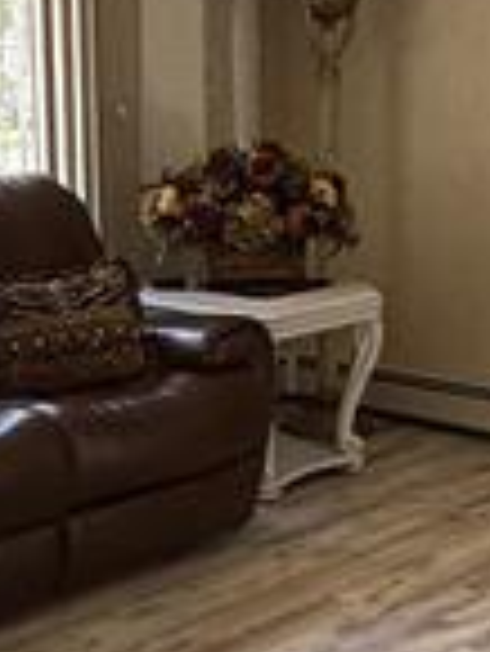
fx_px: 1395
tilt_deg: -11.7
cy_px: 364
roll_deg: +0.7
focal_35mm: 74
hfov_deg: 19.9
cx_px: 162
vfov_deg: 26.3
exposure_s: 1/80
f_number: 2.2
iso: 400
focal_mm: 2.22
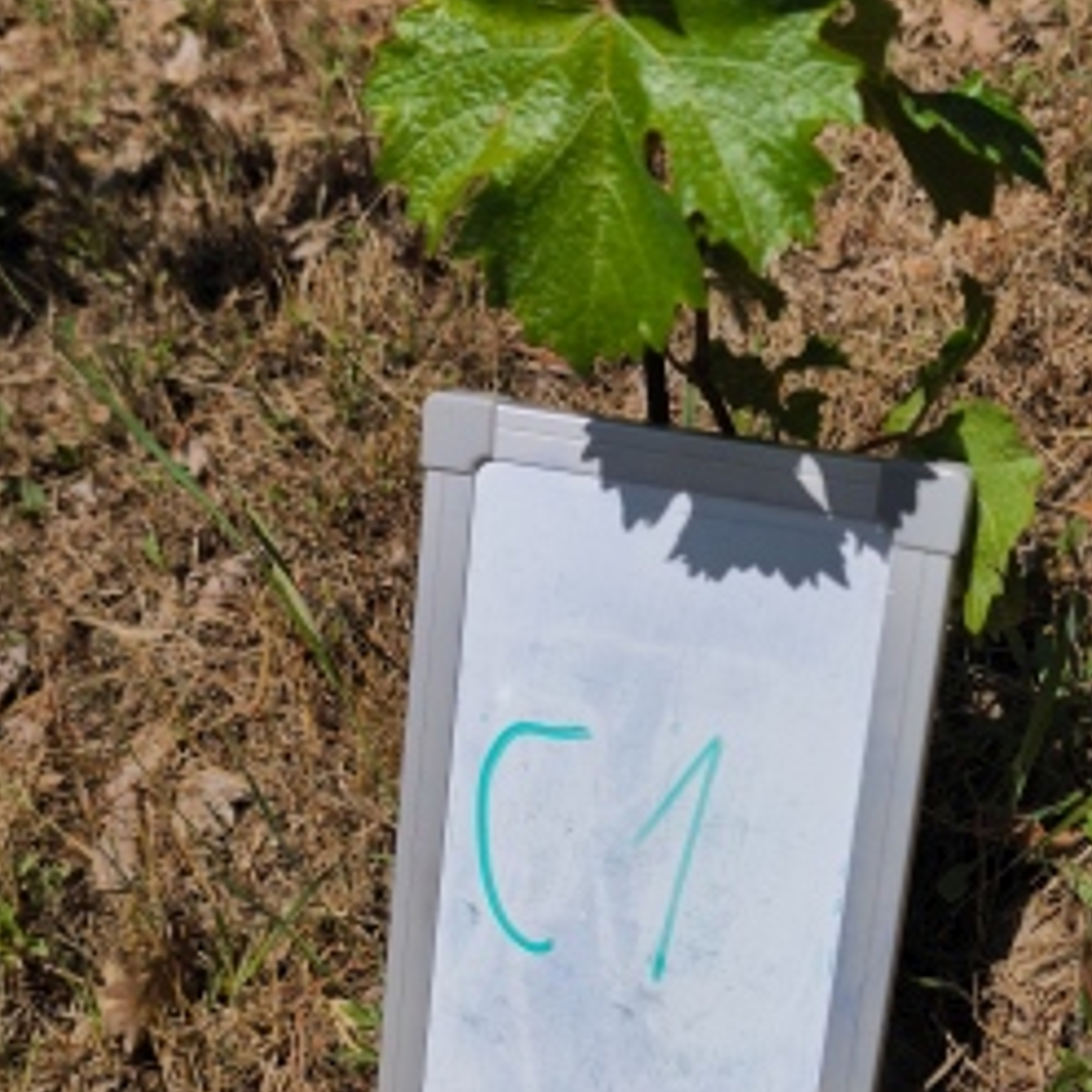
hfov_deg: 40.7
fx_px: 1463
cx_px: 654
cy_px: 546
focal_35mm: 41
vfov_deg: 40.9
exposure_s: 1/15319
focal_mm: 6.57
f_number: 1.6
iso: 64
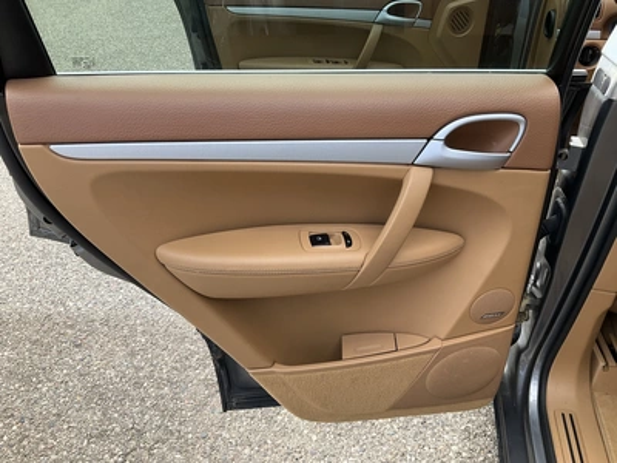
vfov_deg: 48.2
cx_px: 308
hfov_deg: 61.7
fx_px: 517
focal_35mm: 29
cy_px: 232
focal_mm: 3
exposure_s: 1/446
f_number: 1.8
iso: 25
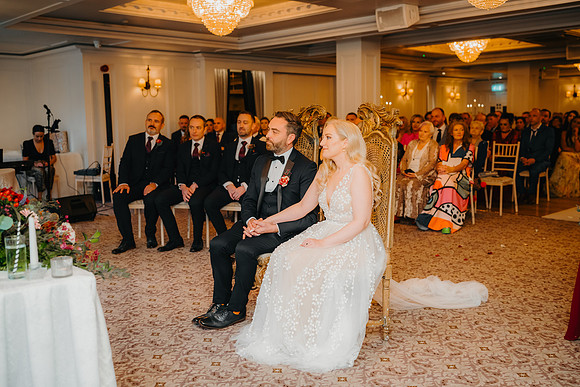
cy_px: 184
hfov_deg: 51.5
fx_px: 601
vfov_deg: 35.7
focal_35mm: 37
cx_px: 307
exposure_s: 1/200
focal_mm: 35
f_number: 2.2
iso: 800
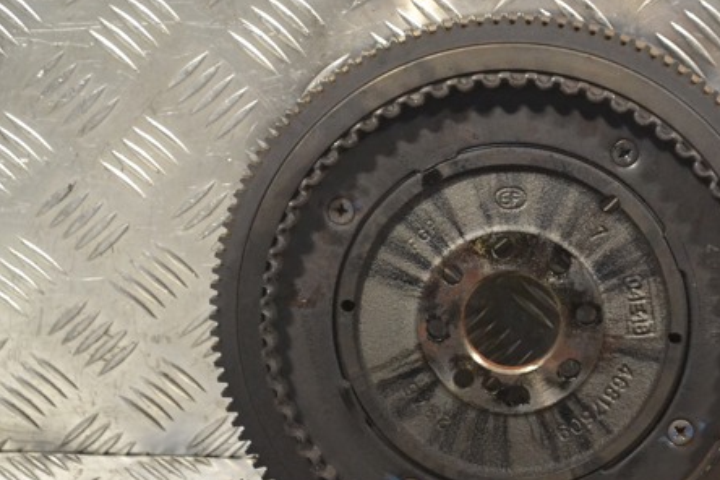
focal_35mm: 108
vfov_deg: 12.7
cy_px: 303
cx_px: 465
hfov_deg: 18.9
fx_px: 2160
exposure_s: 1/250
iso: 3200
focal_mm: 50
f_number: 8
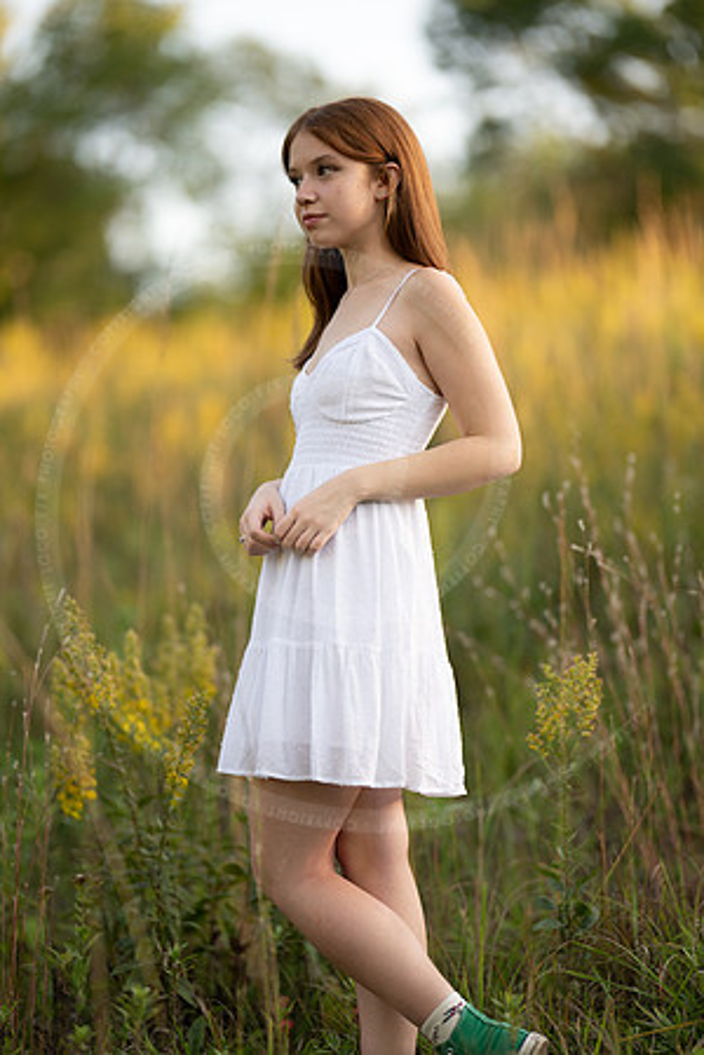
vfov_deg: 23.9
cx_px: 352
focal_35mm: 85
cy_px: 528
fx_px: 2493
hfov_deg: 16.1
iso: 100
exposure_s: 1/1000
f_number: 1.2
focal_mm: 85
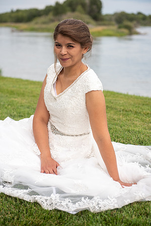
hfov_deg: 19.5
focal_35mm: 70
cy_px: 113
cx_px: 76
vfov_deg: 28.8
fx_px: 440
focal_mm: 70
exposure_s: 1/640
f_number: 4.5
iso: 500
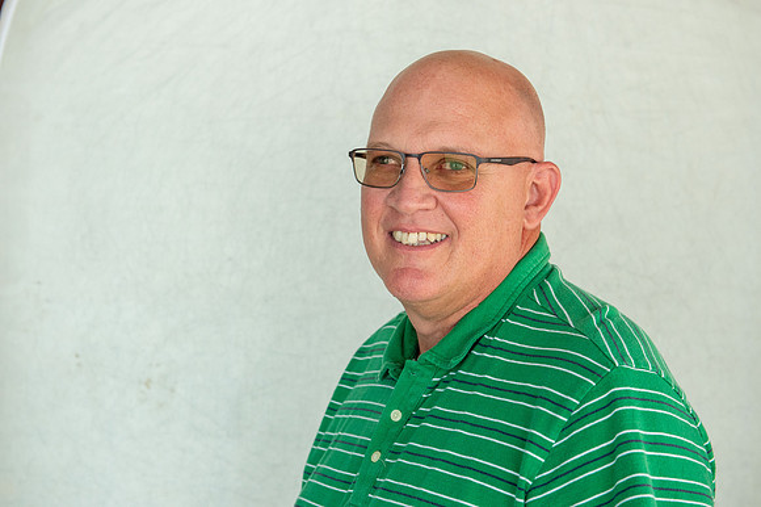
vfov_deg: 23.4
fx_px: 1225
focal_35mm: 58
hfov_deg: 34.5
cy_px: 254
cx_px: 380
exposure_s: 1/640
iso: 1600
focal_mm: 58
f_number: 5.6
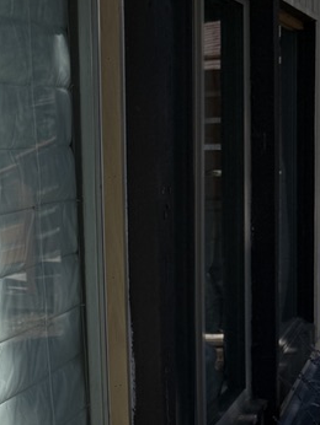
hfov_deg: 19.3
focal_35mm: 71
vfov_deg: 27.1
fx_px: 874
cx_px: -82
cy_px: 302
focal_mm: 6.76
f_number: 1.78
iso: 80
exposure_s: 1/10309
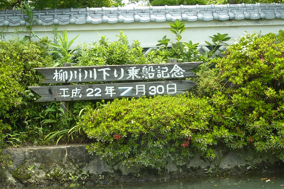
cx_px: 142
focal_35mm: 74
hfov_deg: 27.3
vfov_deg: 18.4
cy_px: 89
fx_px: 584
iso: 100
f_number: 4
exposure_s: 1/250
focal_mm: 6.5
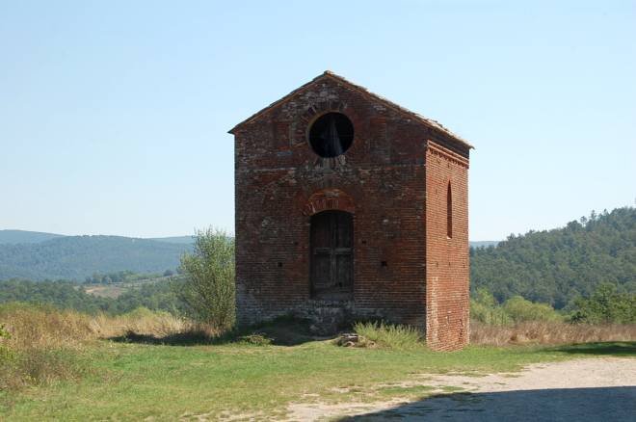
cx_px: 318
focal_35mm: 82
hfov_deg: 24.7
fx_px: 1455
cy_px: 211
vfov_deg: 16.5
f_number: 10
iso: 280
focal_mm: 55
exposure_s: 1/250
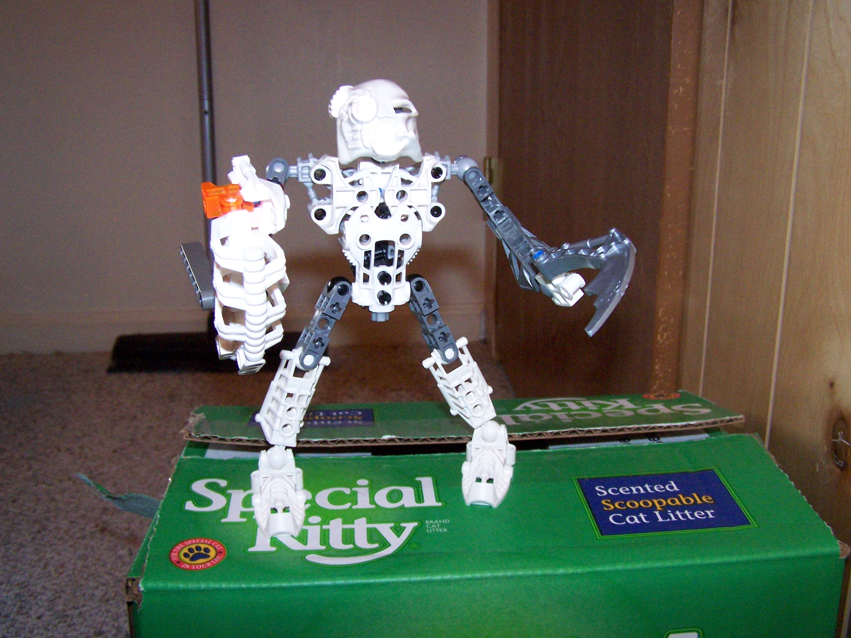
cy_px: 319
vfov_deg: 37.7
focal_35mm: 38
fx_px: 934
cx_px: 426
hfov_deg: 49.0
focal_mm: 6.3
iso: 400
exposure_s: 1/60
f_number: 3.6
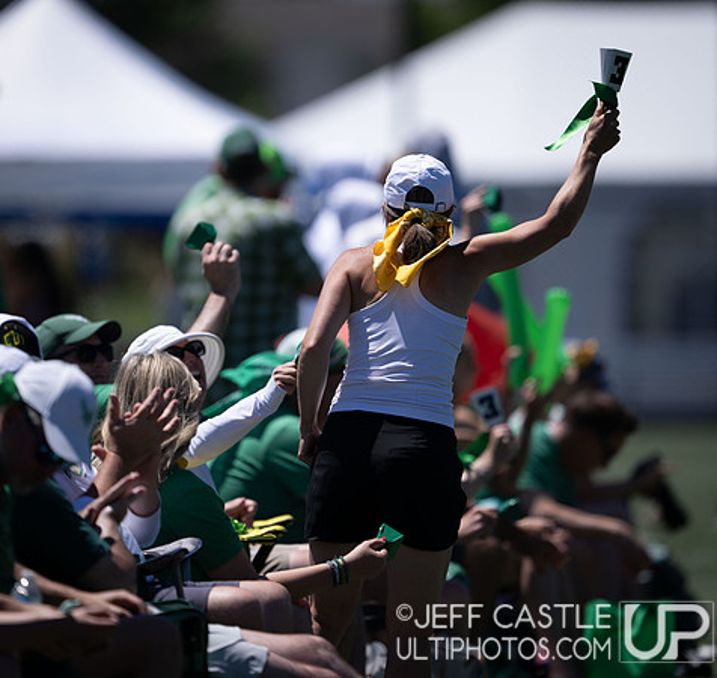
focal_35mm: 517
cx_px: 385
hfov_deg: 3.5
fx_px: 11783
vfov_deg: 3.3
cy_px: 325
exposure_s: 1/2000
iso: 80
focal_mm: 400
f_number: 3.2
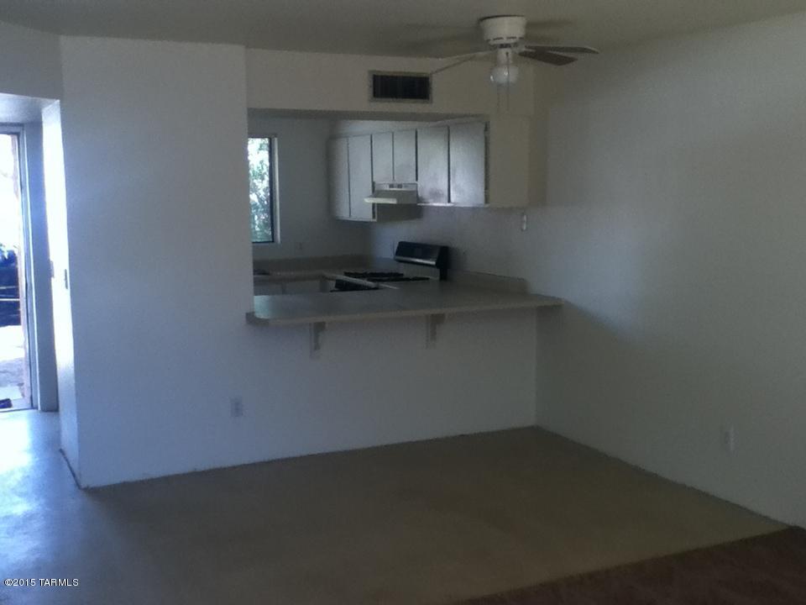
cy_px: 302
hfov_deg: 56.8
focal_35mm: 32
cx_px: 403
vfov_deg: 44.2
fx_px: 745
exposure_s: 1/40
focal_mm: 3.85
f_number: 2.4
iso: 80
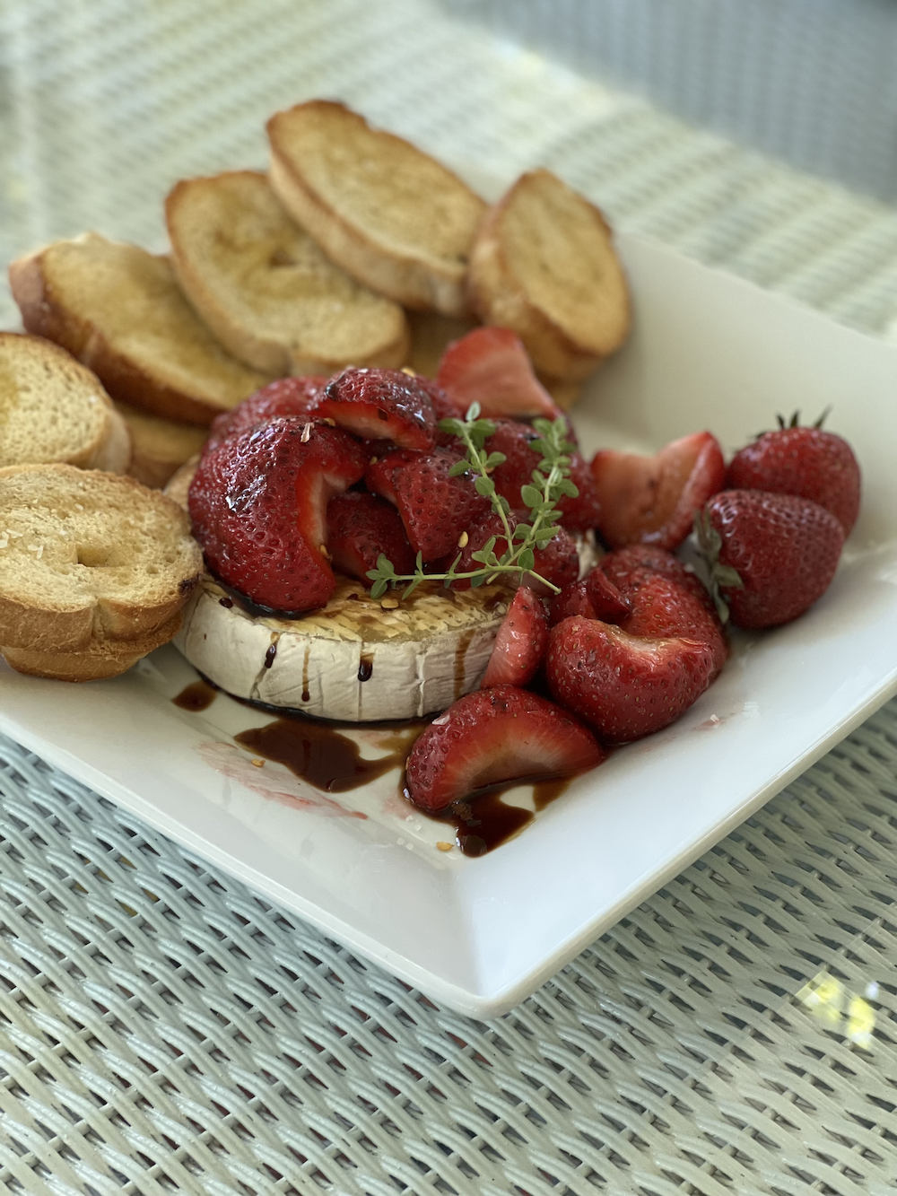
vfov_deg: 25.3
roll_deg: -1.9
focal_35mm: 77
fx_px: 2660
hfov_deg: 19.1
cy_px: 598
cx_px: 448
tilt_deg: -37.2
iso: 250
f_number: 2.8
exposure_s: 1/78
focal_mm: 9
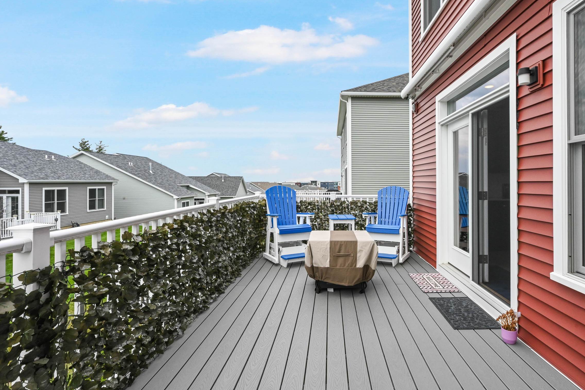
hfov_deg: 86.1
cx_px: 342
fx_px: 309
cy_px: 173
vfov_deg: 64.4
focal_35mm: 19
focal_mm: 14
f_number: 14
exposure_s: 1/400
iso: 1000
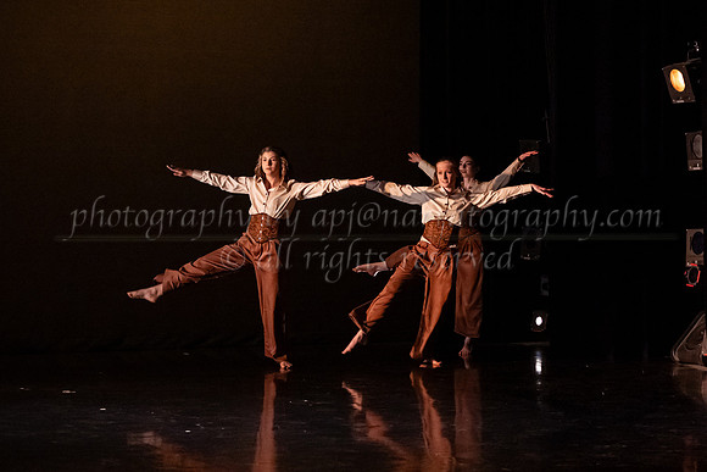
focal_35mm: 101
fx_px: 1985
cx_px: 432
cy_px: 248
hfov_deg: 20.2
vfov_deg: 13.6
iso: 4000
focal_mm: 75
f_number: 4
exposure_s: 1/400
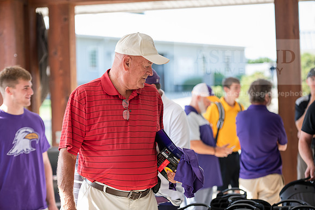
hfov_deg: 20.0
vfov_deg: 13.4
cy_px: 105
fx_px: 893
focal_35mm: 102
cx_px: 158
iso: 320
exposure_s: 1/320
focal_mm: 102
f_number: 3.2
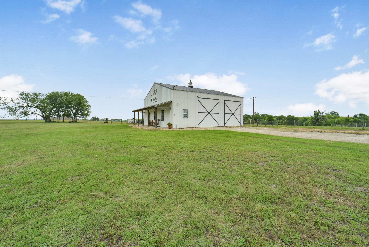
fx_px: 144
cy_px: 124
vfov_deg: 81.2
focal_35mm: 14
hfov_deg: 104.2
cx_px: 184
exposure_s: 1/800
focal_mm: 14
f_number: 11
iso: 500
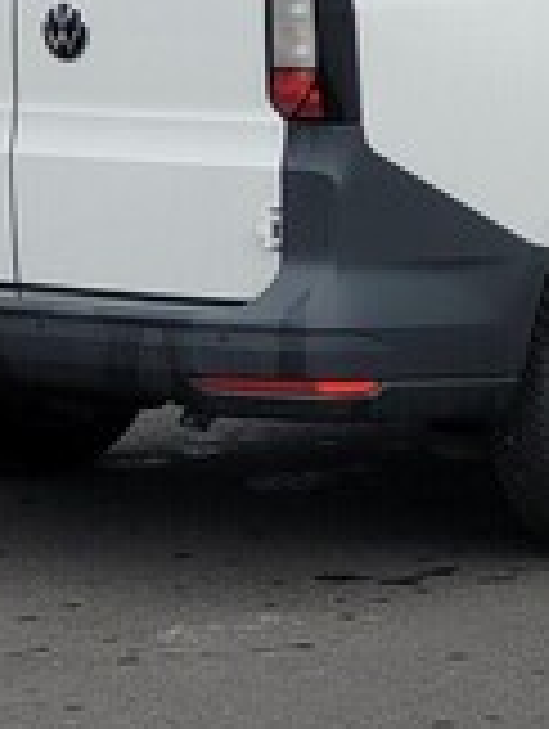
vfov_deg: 7.6
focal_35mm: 258
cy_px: -47
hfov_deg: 5.8
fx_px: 5441
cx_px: 612
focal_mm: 7.12
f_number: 2.4
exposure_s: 1/229
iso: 25
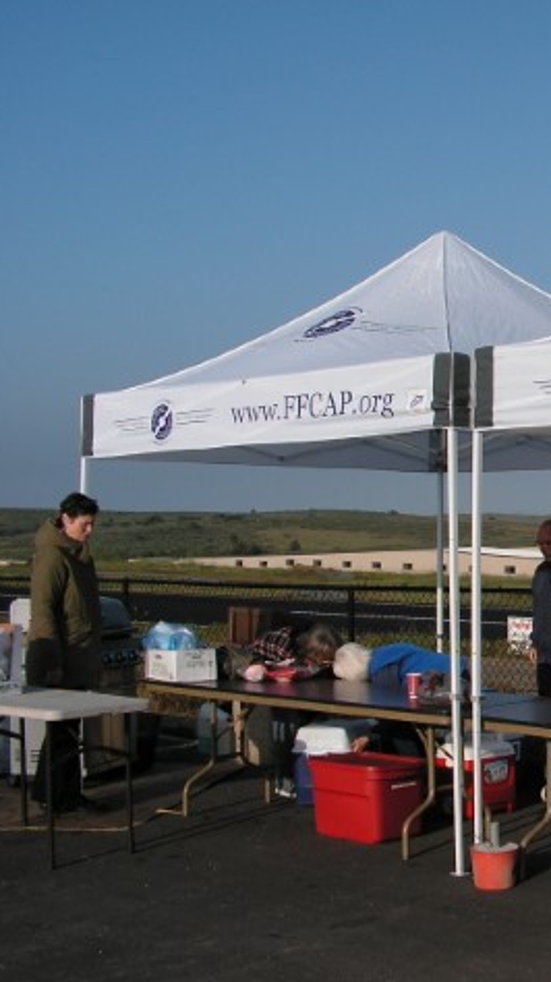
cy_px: 489
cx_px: 648
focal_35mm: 53
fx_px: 1379
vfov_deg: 39.2
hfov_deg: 21.1
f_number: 4.8
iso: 50
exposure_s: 1/640
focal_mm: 6
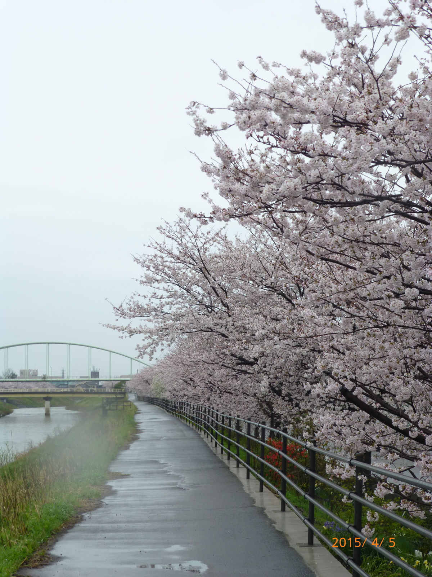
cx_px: 216
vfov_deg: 29.4
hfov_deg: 22.3
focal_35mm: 66
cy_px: 288
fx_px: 1098
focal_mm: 11.7
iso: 100
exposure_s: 1/320
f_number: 4.9
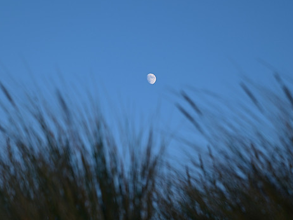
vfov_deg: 10.2
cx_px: 148
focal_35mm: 145
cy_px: 114
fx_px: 1228
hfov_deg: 13.6
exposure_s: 1/125
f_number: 7.1
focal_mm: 120
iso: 100
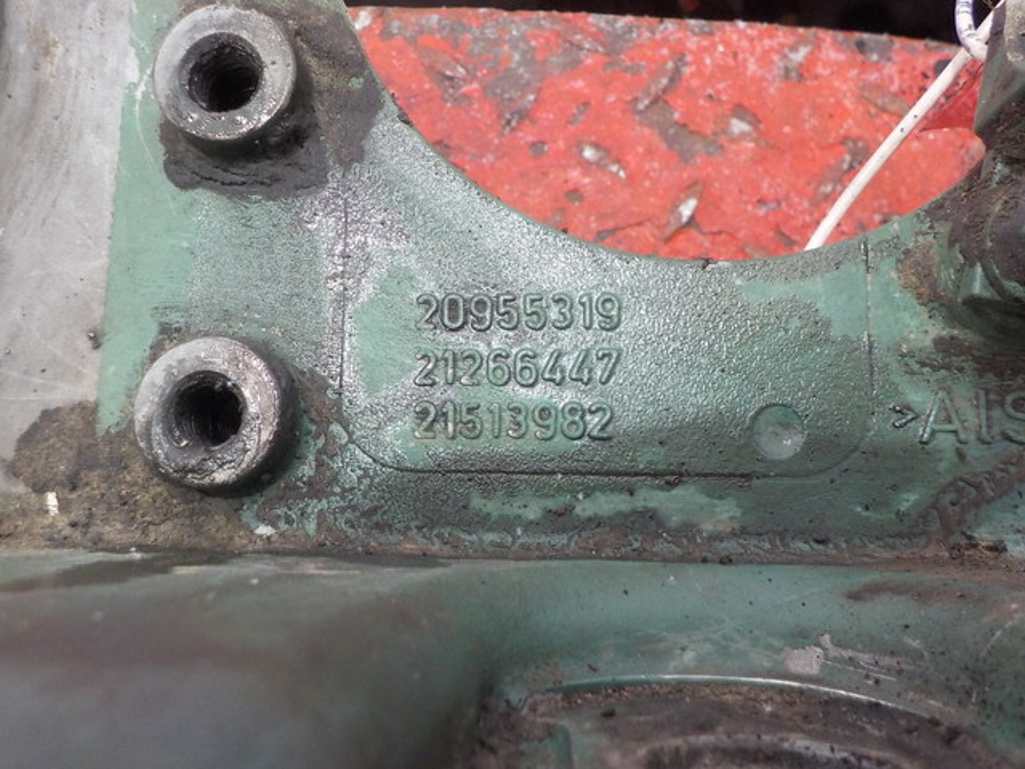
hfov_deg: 60.0
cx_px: 512
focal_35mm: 30
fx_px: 888
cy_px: 384
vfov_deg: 46.8
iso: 360
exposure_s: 1/30
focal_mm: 4.1
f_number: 3.3
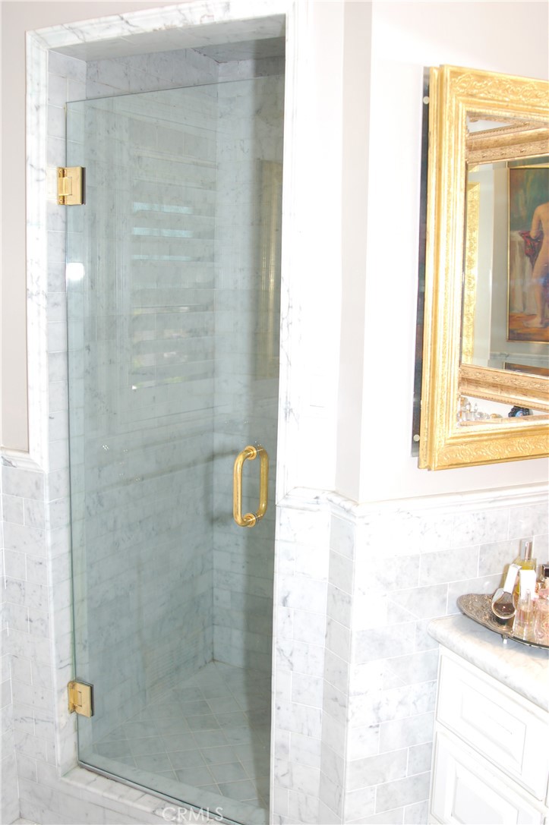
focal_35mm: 36
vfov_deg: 53.2
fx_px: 825
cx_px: 274
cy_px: 412
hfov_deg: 36.8
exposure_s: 1/60
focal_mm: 24
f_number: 4
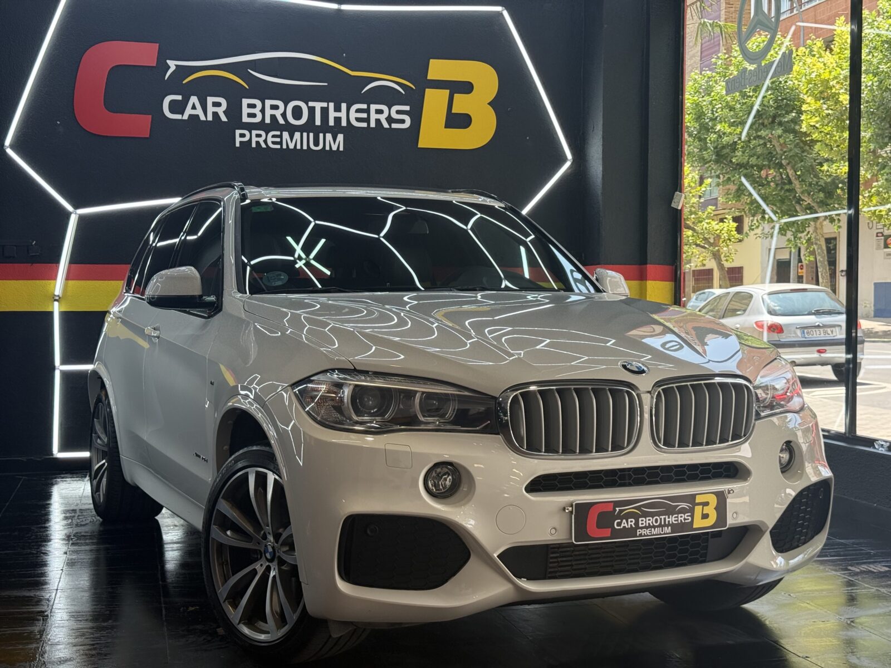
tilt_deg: -1.4
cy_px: 334
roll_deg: +0.0
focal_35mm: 48
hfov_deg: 39.7
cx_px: 446
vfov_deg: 30.3
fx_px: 1235
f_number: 1.78
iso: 100
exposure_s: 1/394
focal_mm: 6.76
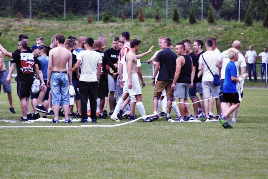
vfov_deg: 4.6
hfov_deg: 6.9
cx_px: 134
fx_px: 2233
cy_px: 90
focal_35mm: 300
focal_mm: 200
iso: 200
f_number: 5.6
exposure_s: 1/640
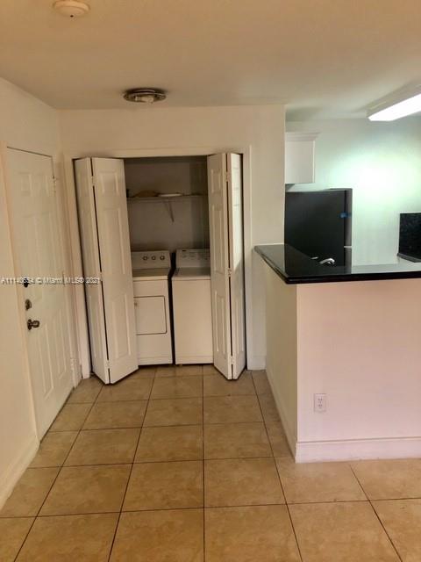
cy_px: 281
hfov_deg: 49.7
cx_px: 210
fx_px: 454
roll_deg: +2.0
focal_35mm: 28
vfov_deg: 63.4
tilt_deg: -9.4
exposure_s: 1/13
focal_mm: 4
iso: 100
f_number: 1.8
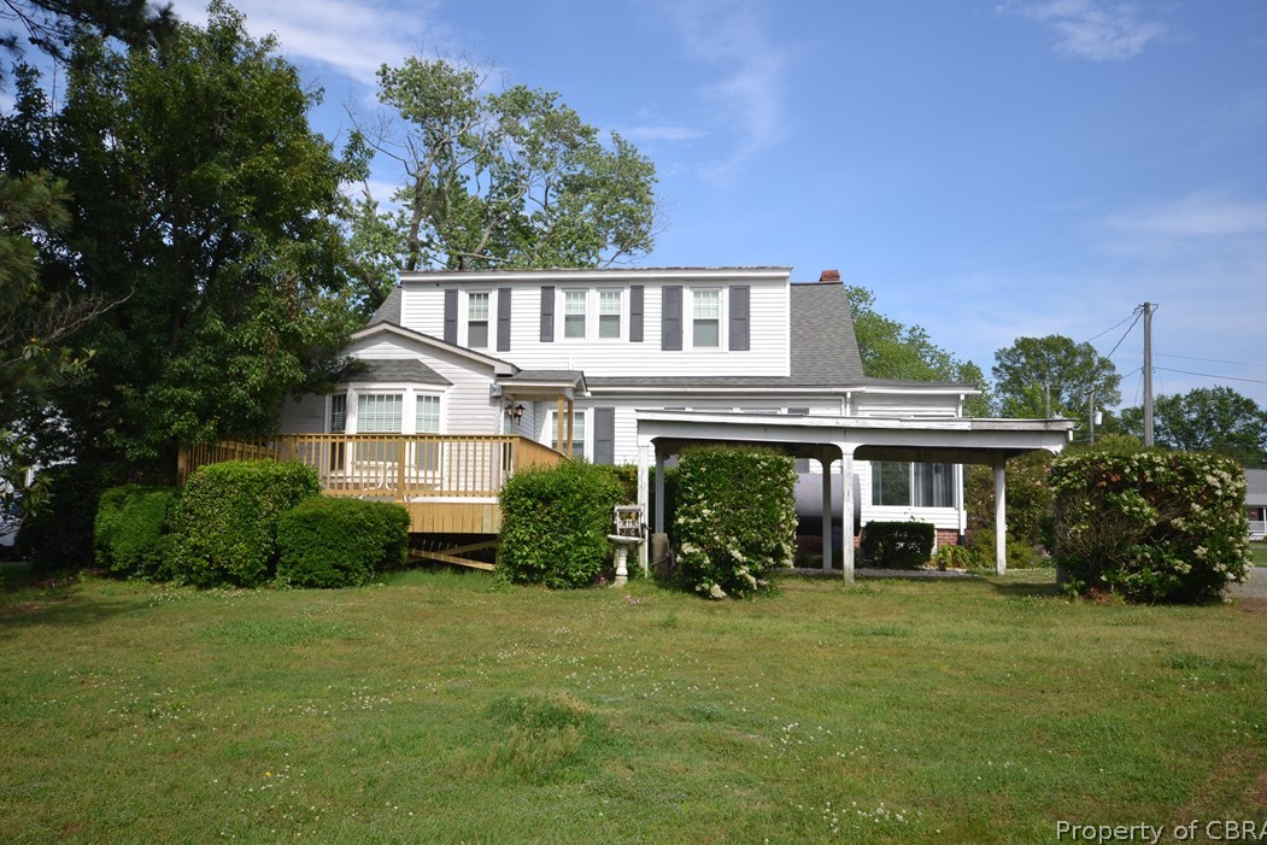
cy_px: 413
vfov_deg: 42.3
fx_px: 1091
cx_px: 645
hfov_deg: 60.3
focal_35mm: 31
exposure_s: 1/250
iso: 100
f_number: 8
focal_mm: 20
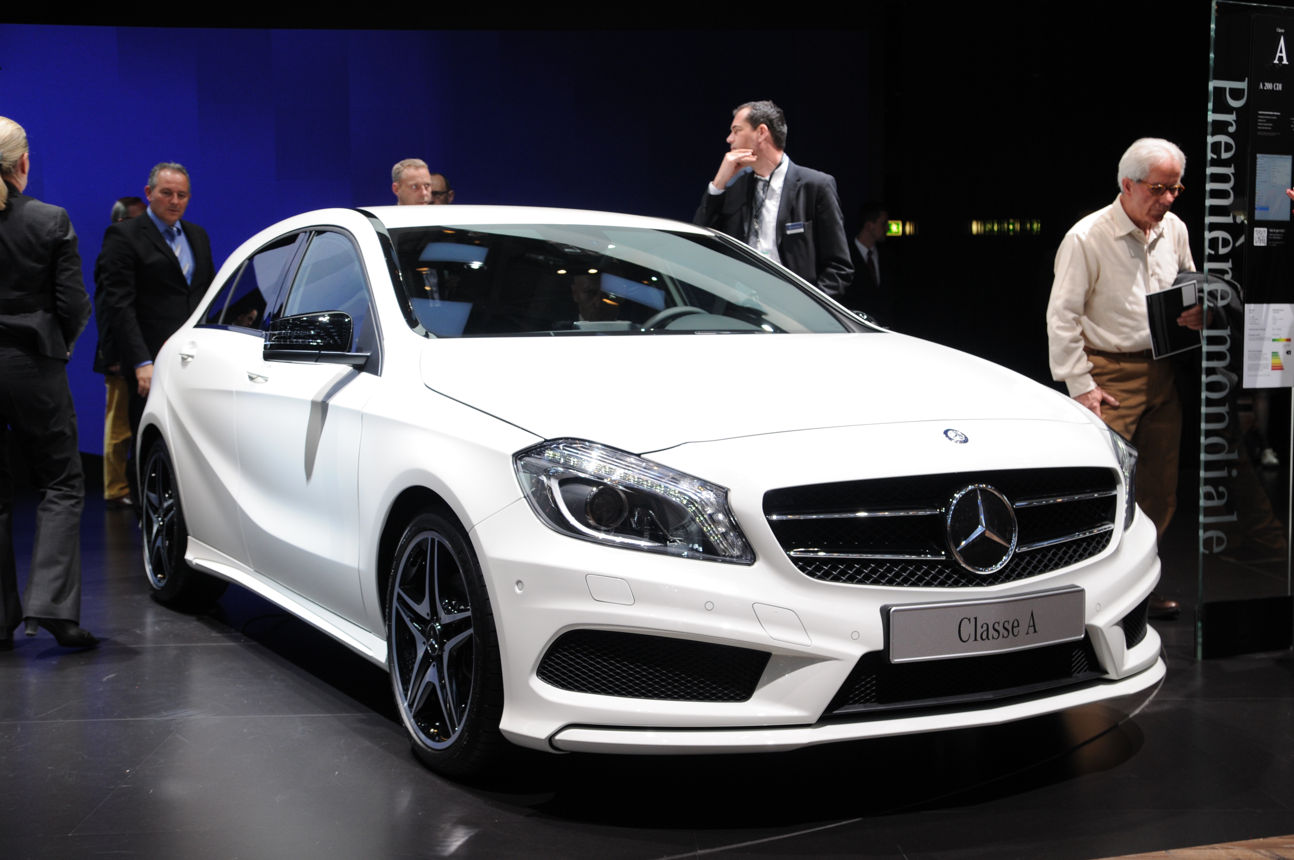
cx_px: 647
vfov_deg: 28.9
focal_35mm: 46
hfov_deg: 42.4
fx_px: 1669
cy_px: 430
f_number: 6.7
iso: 400
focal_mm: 31
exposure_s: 1/180
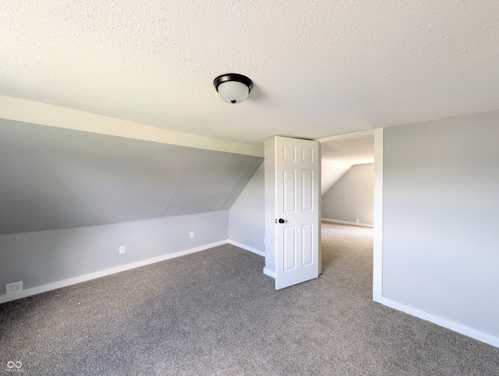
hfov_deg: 110.5
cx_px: 250
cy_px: 188
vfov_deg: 94.6
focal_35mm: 12
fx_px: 173
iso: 287
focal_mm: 2.02
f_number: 1.7
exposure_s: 1/105
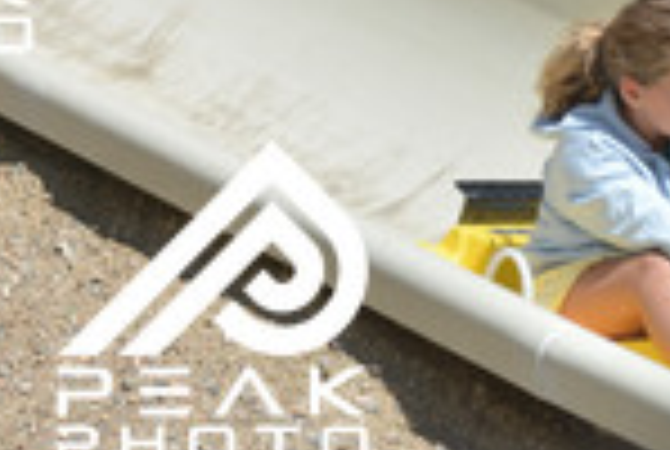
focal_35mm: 327
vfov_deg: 4.2
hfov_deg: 6.3
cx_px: -103
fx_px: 6098
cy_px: -137
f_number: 6.3
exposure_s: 1/800
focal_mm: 122
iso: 180
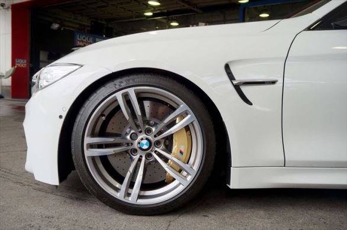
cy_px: 115
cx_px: 174
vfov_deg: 41.6
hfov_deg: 59.6
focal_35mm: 32
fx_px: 303
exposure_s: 1/160
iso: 200
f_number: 6.3
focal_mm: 21
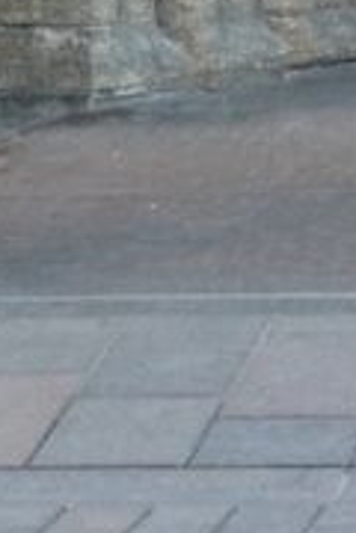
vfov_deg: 6.8
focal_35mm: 274
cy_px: -1078
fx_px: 4062
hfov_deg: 4.9
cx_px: 703
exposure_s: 1/50
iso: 320
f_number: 2.8
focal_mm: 44.3
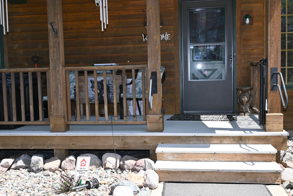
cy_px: 98
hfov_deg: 46.4
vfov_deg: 31.9
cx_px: 146
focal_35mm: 42
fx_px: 342
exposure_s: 1/200
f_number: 7.1
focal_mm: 28
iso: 100
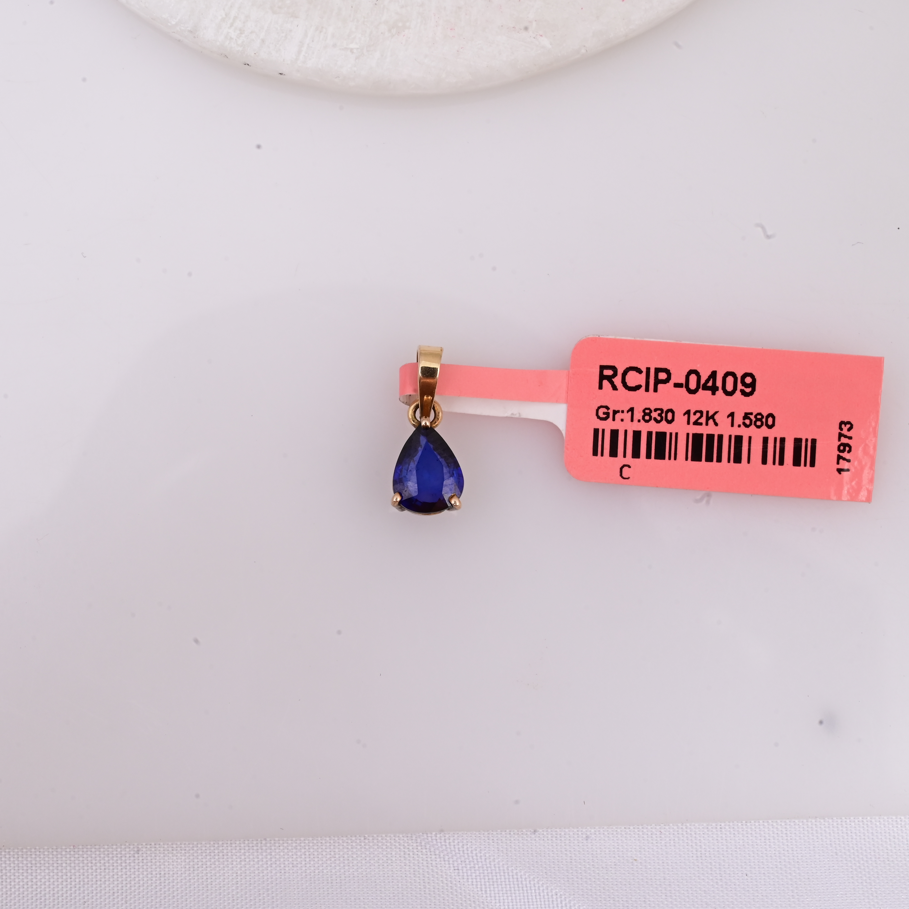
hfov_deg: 19.3
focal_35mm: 90
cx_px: 422
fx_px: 2674
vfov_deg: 19.3
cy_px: 451
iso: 1000
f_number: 20
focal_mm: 70
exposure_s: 1/125
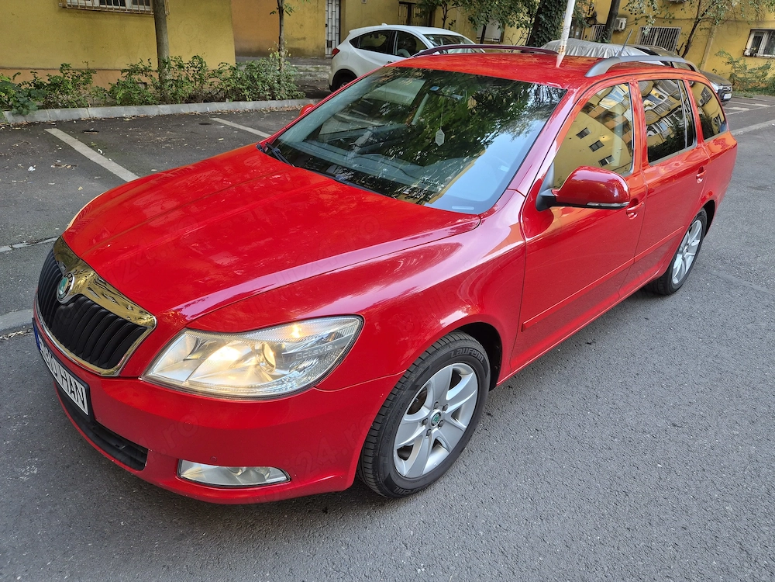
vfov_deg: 58.9
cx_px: 388
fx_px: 515
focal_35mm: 23
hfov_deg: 73.9
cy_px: 291
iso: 160
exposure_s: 1/180
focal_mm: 5.4
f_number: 1.8
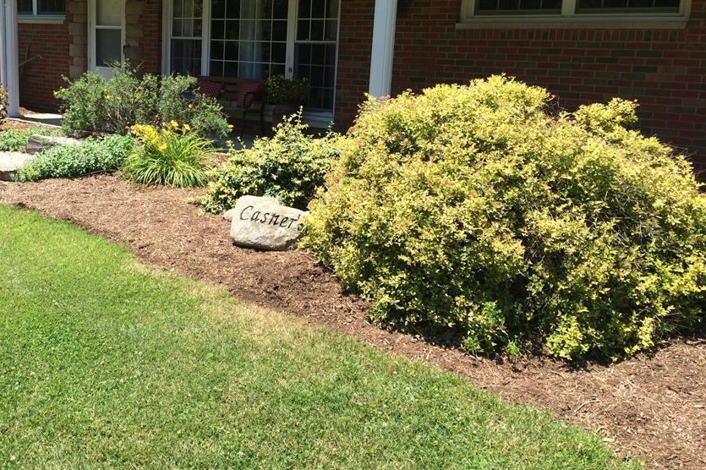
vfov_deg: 35.8
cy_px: 188
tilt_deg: -8.3
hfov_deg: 51.5
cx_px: 276
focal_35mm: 37
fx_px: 725
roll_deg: -2.5
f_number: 2.2
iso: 32
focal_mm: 4.15
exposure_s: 1/1053
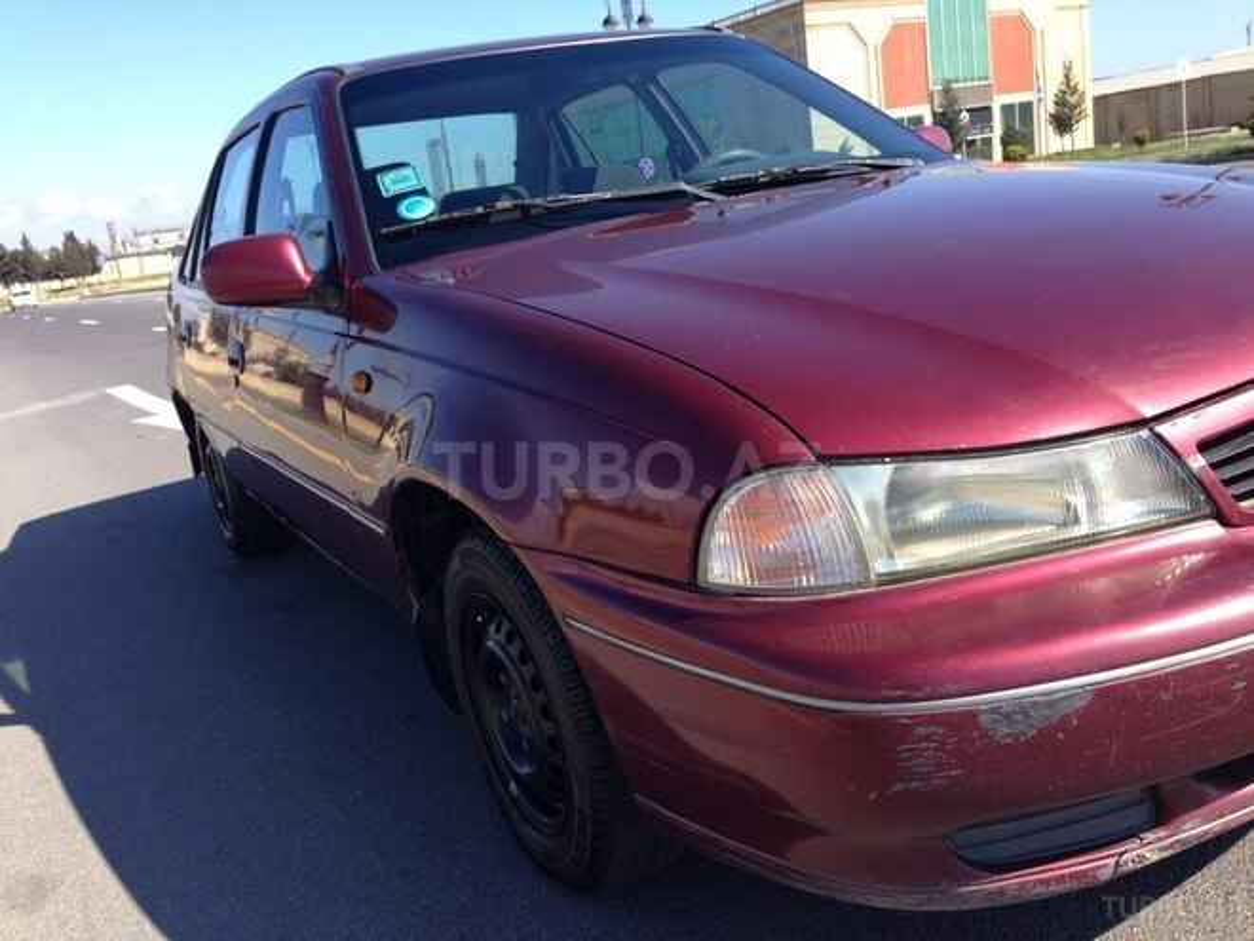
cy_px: 470
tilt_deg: -14.8
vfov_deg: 42.9
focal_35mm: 33
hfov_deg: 55.4
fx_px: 1195
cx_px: 627
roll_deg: +8.5
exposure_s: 1/753
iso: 50
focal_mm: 4.12
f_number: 2.4
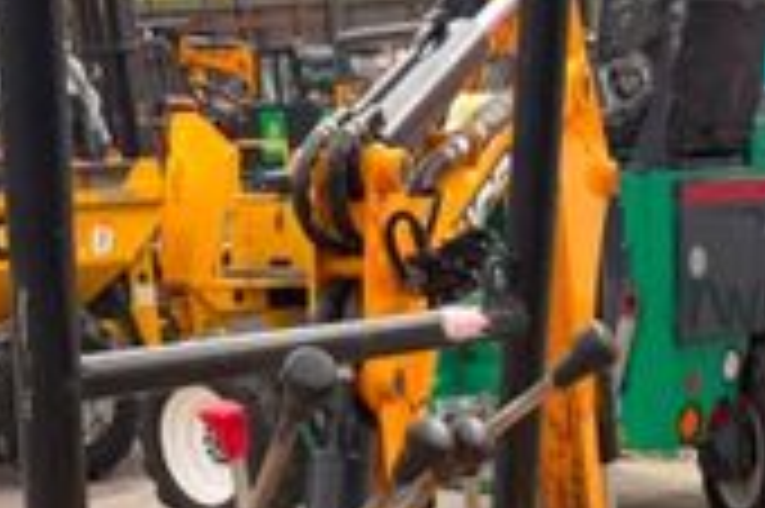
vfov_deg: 13.4
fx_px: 1868
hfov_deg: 22.8
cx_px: 603
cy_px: 1003
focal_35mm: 88
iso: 80
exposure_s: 1/1522
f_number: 1.78
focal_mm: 6.76
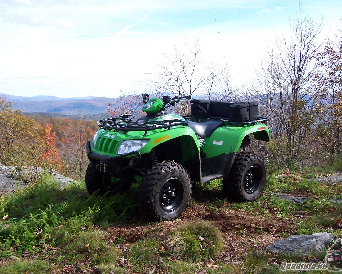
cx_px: 174
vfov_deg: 37.3
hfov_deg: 45.8
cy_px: 137
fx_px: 405
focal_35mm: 40
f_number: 2.8
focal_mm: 6.3
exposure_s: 1/500
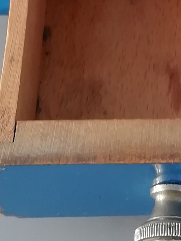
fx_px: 836
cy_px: -264
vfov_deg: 13.6
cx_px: 161
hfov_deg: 12.3
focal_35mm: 120
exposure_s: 1/154
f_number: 2.2
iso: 50
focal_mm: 3.21
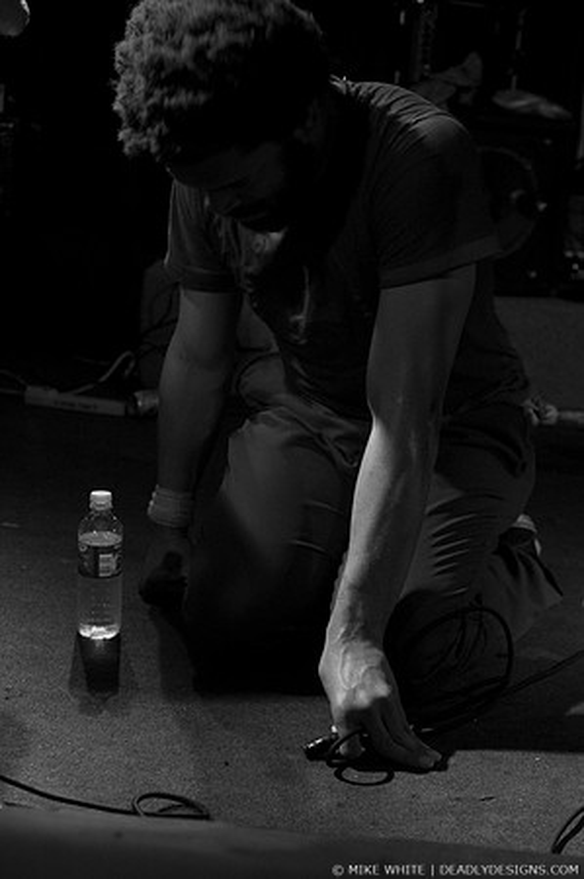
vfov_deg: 37.9
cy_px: 440
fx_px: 1280
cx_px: 292
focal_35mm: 52
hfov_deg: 25.7
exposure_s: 1/60
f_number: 2.8
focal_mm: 35
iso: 800
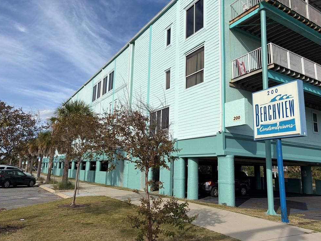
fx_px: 250
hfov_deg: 65.3
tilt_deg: +11.6
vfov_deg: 51.4
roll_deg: -1.5
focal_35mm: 27
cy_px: 120
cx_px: 158
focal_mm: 5.96
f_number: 1.6
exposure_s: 1/7813
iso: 64
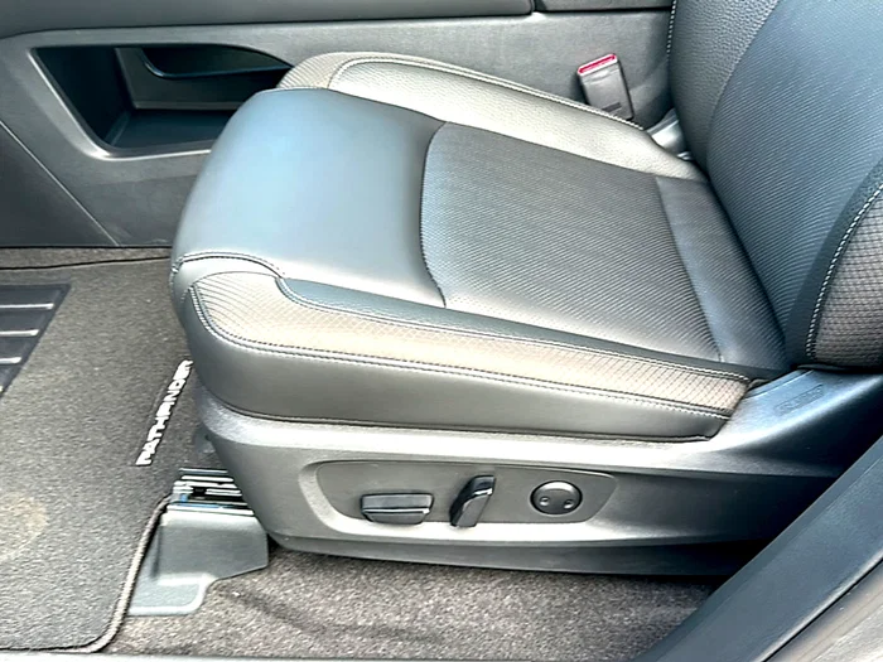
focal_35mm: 25
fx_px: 638
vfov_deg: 54.9
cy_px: 331
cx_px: 442
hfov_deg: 69.4
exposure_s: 1/79
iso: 64
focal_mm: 6.86
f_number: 1.78
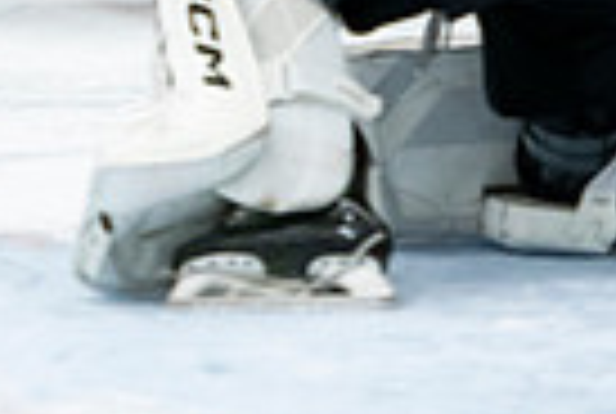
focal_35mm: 644
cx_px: -18
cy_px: -449
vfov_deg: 2.1
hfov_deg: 3.2
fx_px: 11044
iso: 2000
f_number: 3.2
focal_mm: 145
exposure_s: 1/640
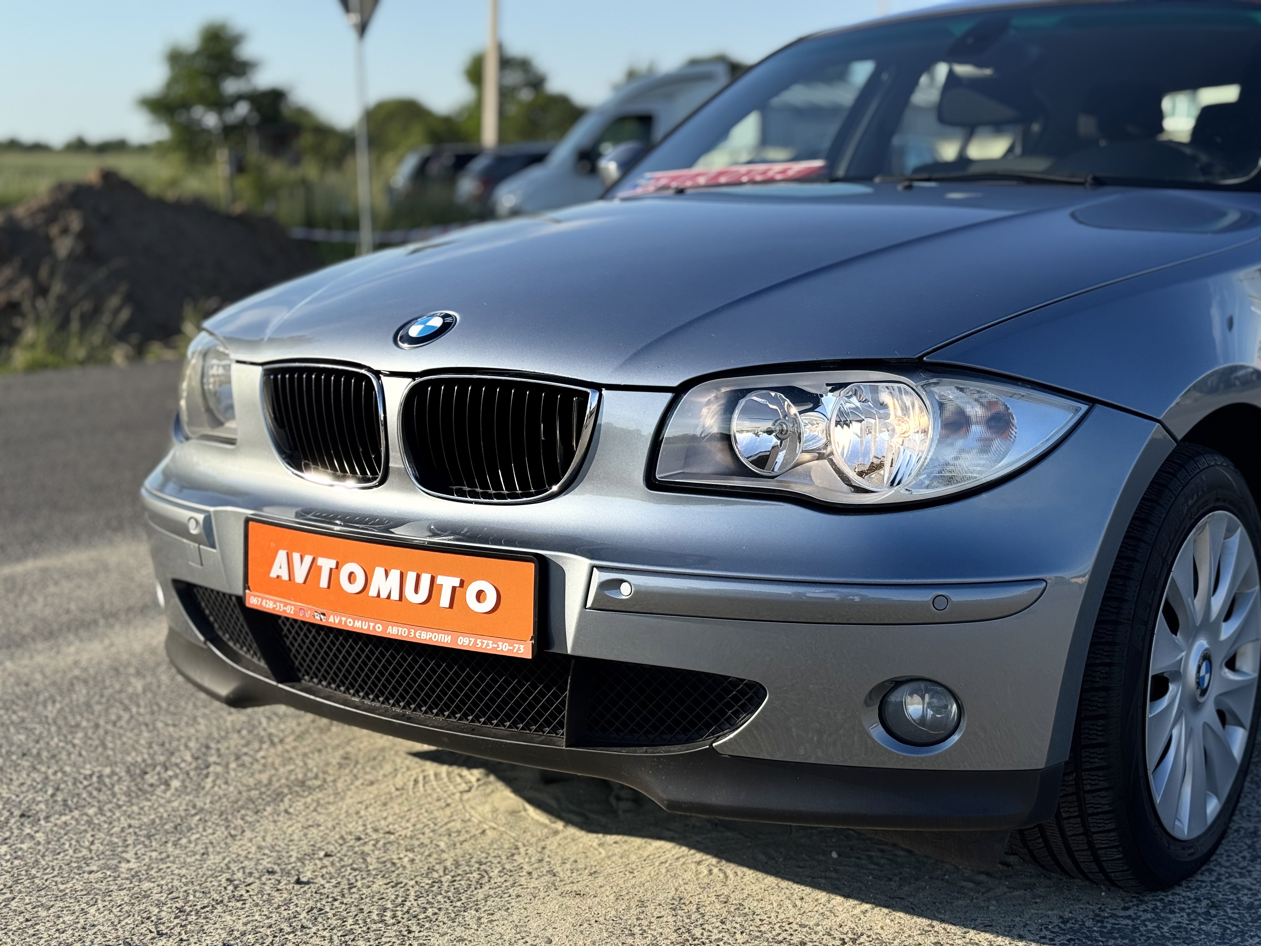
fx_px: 1749
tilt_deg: -10.0
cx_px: 630
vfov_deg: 30.3
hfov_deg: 39.7
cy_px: 473
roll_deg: +0.0
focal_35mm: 48
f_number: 1.78
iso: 64
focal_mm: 6.76
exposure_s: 1/2513
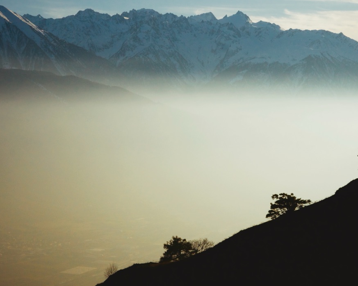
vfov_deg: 17.8
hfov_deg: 22.0
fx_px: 911
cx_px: 265
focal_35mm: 86
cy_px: 123
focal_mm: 26
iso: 800
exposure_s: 1/800
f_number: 16
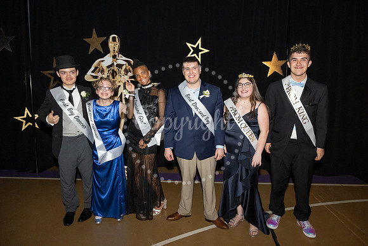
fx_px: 245
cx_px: 184
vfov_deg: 53.2
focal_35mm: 24
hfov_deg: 73.7
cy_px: 123
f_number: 5.6
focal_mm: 24
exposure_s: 1/125
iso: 6400
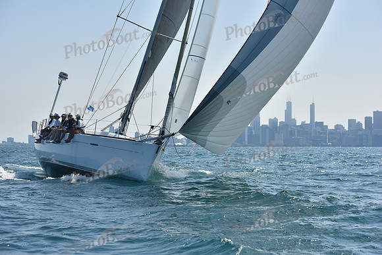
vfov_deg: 15.2
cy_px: 128
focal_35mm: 90
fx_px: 955
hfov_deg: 22.6
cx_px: 191
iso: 250
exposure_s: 1/1600
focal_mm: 90
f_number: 7.1
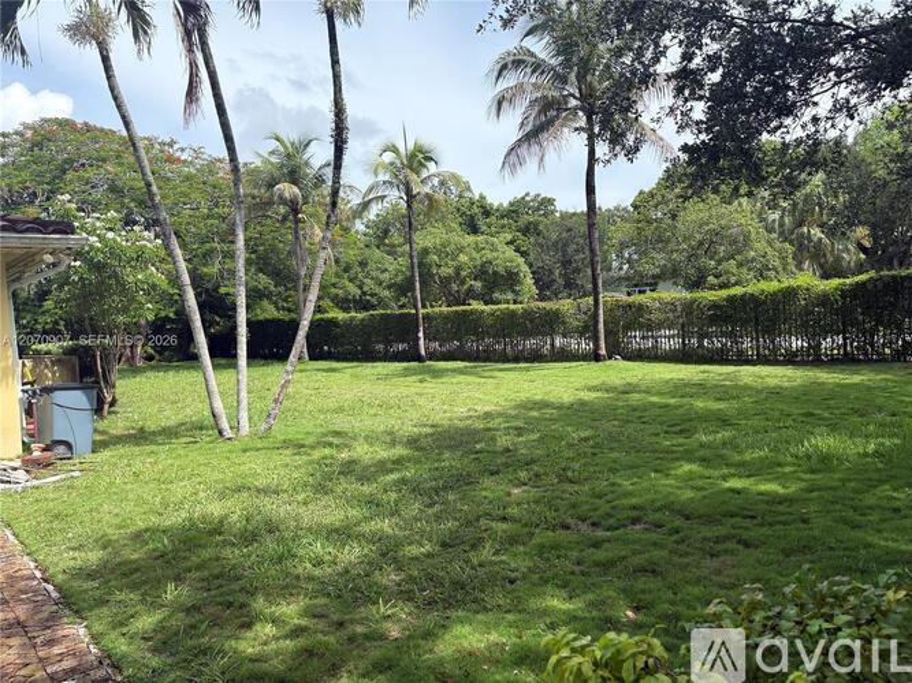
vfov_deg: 53.0
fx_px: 685
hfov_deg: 67.3
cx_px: 456
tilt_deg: +0.1
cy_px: 342
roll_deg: +5.0
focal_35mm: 26
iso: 50
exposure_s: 1/2141
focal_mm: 5.96
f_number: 1.6
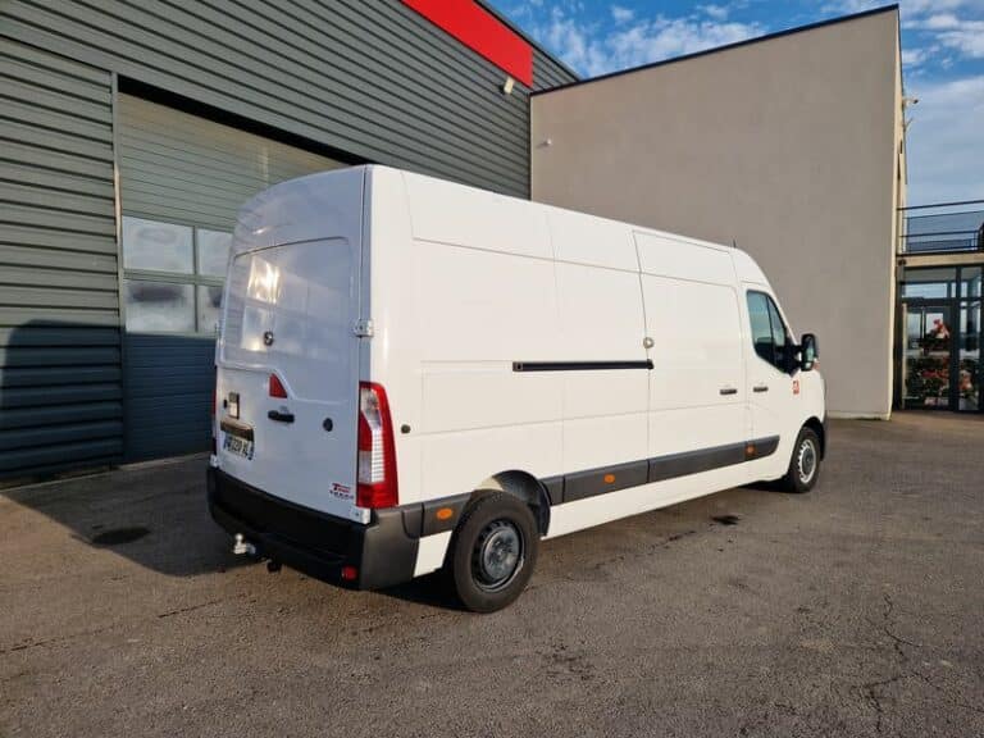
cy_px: 369
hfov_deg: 73.9
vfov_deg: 58.9
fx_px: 654
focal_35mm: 23
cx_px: 492
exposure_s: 1/9091
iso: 50
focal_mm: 5.4
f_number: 1.8
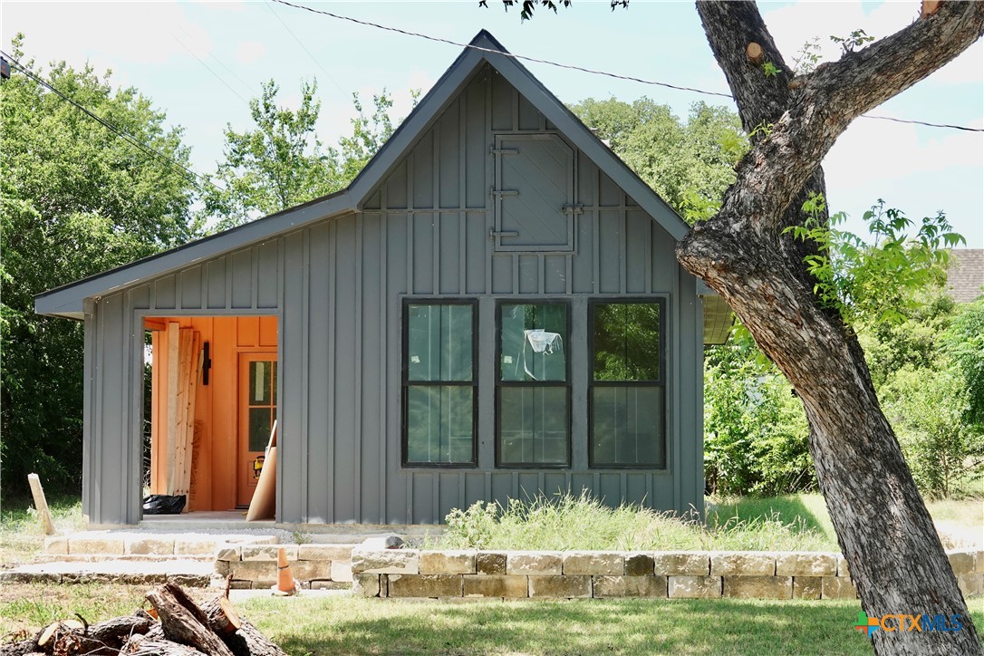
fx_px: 1859
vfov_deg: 20.0
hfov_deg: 29.7
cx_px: 492
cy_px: 328
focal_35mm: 68
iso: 100
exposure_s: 1/250
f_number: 4
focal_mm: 24.79
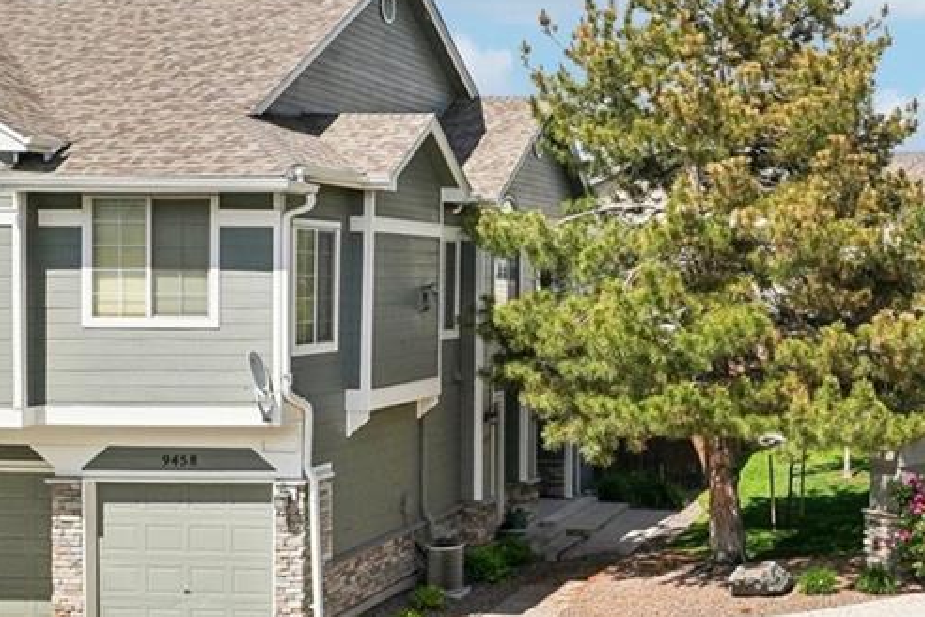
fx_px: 1378
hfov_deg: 33.5
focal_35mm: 54
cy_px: 284
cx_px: 957
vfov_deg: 25.2
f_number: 8
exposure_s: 1/750
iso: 100
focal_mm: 11
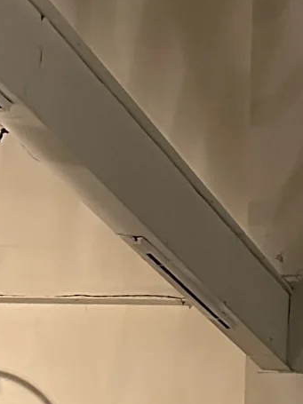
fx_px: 1576
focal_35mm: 135
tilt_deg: +6.4
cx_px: 829
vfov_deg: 13.6
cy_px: 644
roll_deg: -0.7
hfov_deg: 9.3
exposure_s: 1/33
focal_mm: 6.86
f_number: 1.78
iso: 800
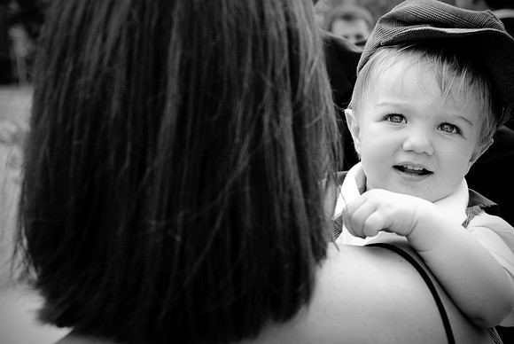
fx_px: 772
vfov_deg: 25.1
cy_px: 172
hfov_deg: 36.8
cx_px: 257
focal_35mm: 54
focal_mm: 36
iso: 500
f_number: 4.5
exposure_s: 1/640
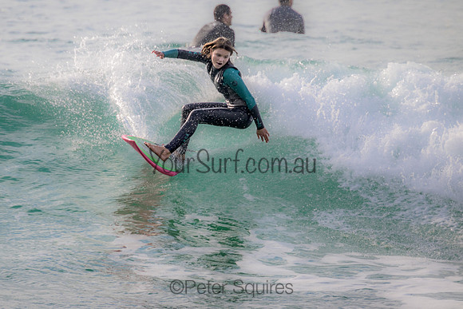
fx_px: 12860
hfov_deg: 2.1
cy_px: 133
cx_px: 174
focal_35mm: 1000
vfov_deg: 1.4
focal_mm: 800
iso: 360
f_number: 11
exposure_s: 1/400
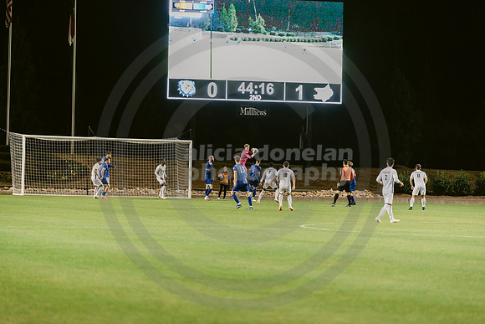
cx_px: 242
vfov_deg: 6.9
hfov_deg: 10.3
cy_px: 162
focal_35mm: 200
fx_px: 2695
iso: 1600
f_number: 2.8
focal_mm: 200
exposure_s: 1/400
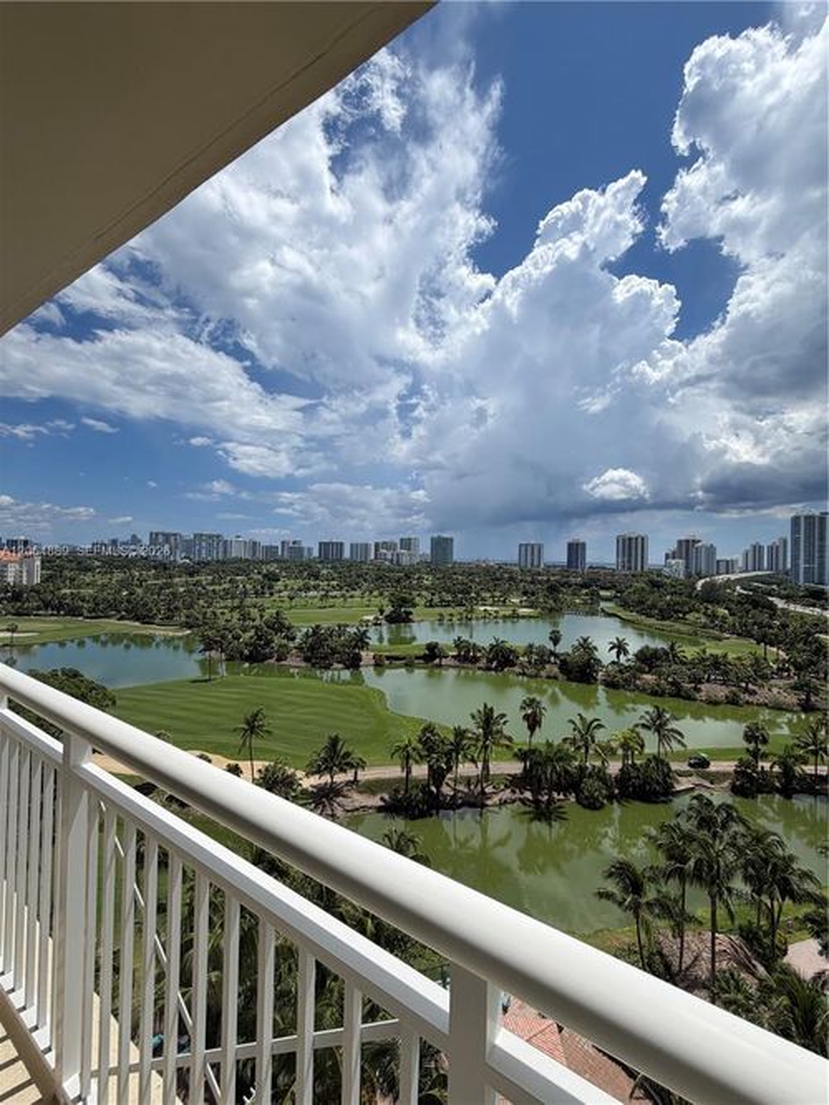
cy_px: 552
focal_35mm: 14
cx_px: 414
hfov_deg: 85.7
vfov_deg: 102.1
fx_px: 447
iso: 20
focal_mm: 2.22
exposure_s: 1/985
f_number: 2.2
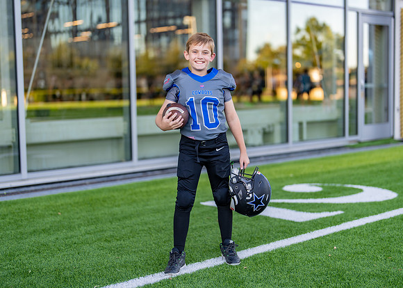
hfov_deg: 33.5
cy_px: 140
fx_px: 669
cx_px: 212
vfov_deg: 24.3
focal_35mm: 58
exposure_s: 1/640
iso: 100
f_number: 1.2
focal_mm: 50
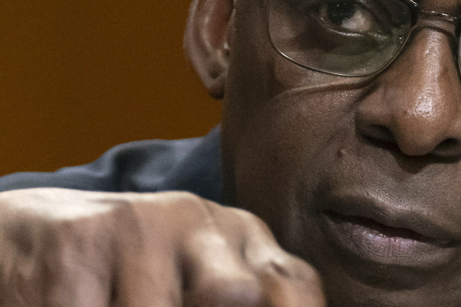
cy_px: 243
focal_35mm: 780
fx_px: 9987
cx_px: 354
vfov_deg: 1.8
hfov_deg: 2.6
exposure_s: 1/500
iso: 4000
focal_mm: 136
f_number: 2.8
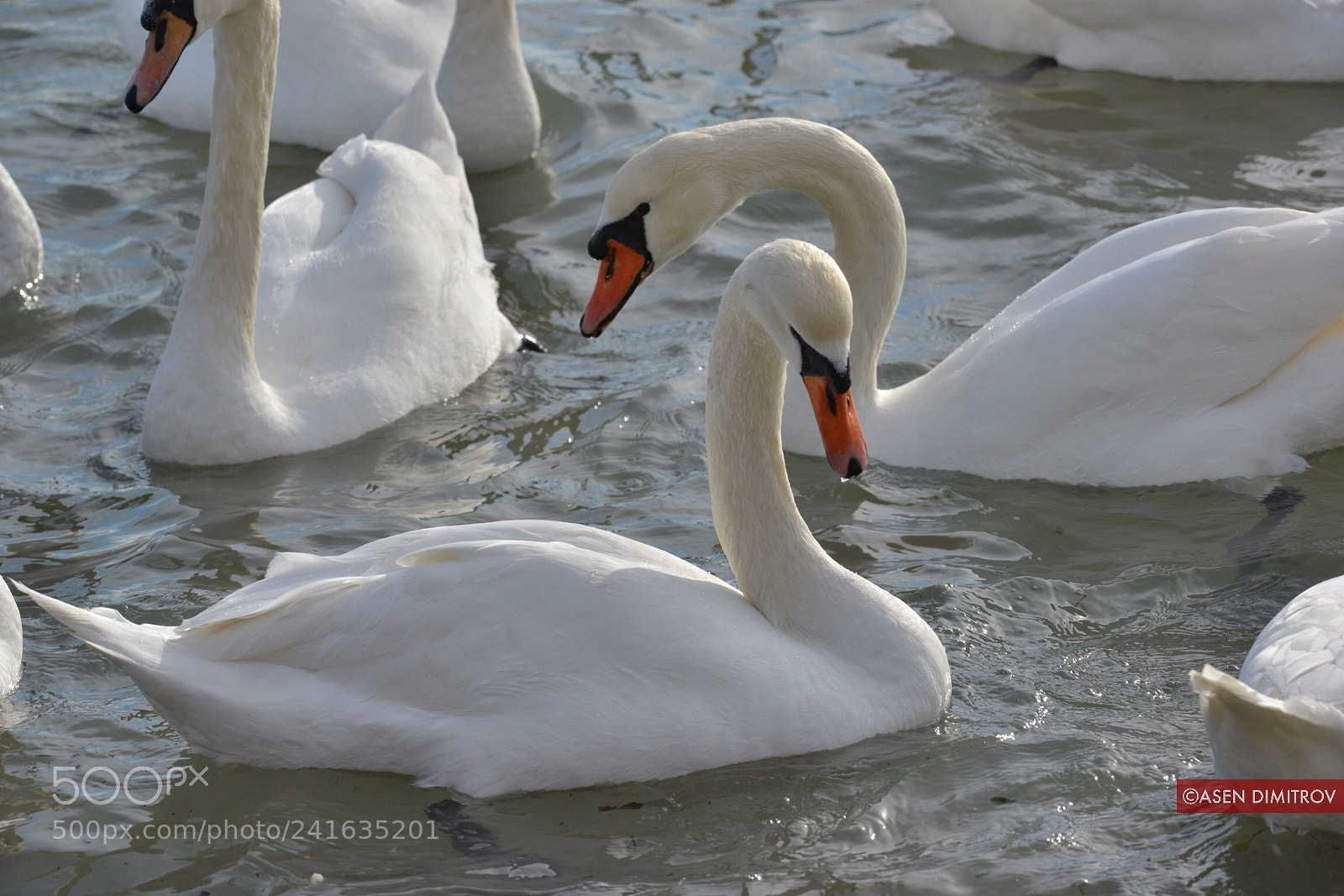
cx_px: 672
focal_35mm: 200
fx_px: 7467
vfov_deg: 6.9
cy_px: 448
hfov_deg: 10.3
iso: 200
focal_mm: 200
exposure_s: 1/500
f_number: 9
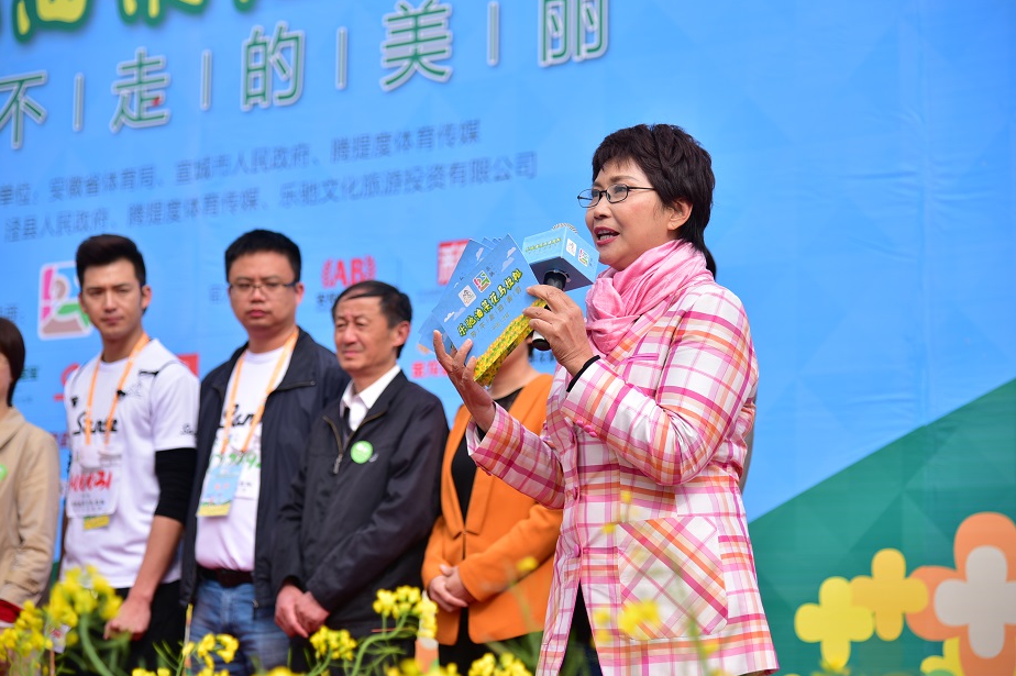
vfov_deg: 14.8
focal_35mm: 92
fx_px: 2595
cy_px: 321
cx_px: 517
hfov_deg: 22.2
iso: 100
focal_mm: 85
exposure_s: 1/640
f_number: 4
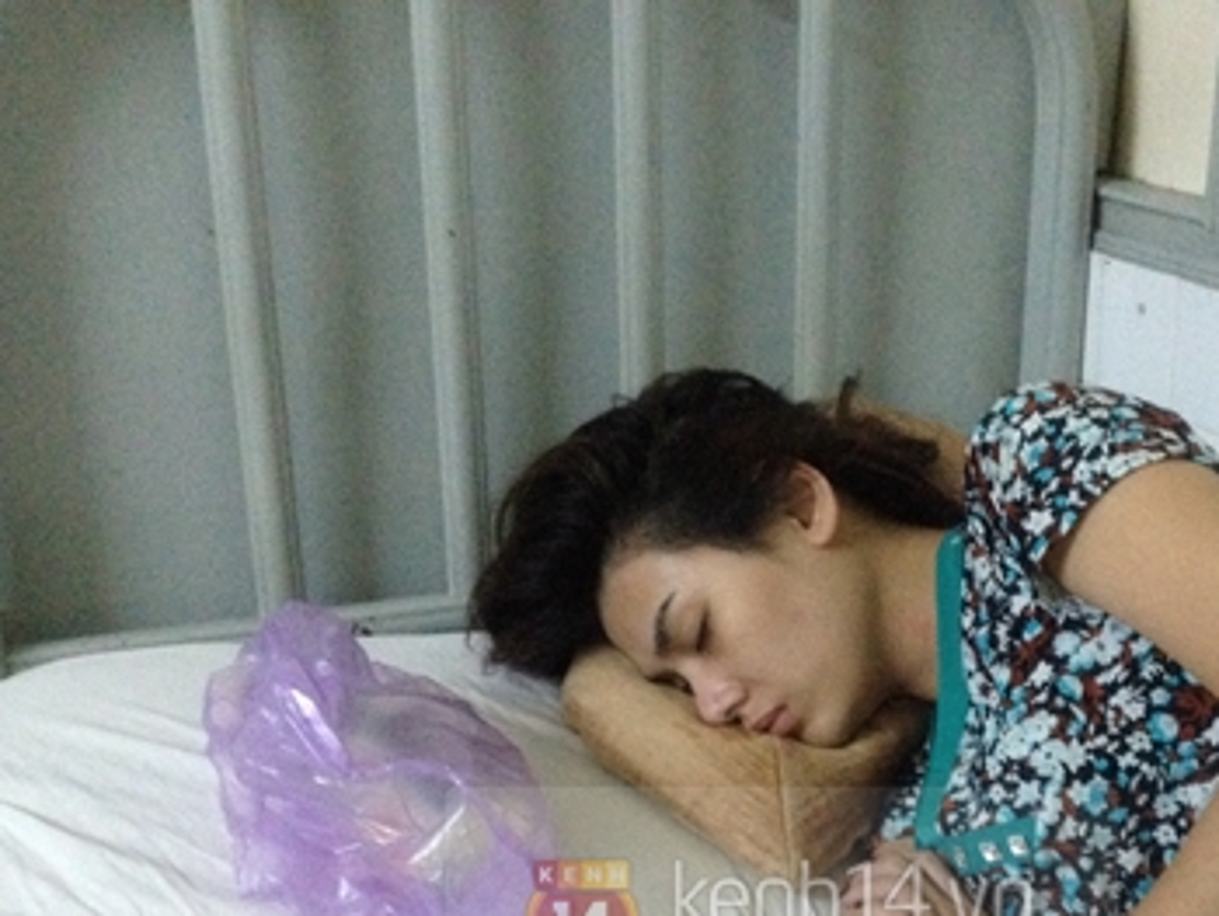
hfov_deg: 31.9
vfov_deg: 23.9
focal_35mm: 60
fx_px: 2114
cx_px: 825
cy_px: 780
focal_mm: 4.28
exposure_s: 1/17
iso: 500
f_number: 2.4
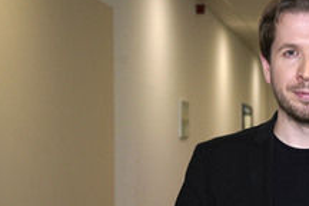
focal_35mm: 98
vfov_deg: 13.8
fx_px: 841
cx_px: 294
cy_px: 183
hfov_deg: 20.3
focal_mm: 47
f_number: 5.6
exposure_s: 1/50
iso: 2000
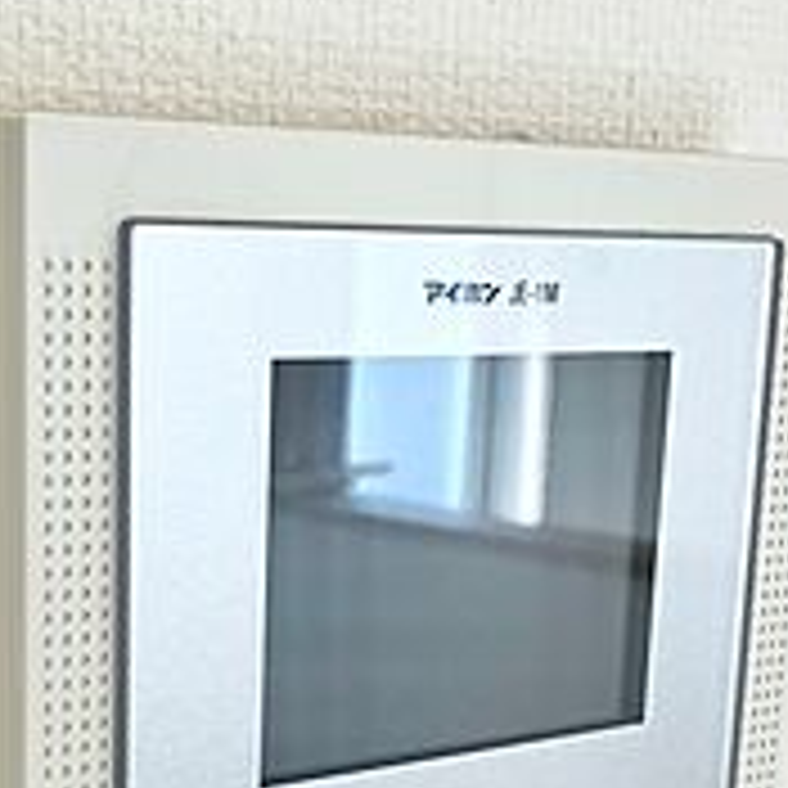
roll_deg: -2.8
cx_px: 356
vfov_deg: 19.7
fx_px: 2189
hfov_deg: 20.4
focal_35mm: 85
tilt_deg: -15.0
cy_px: 815
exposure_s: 1/100
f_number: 1.8
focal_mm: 3.99
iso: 32
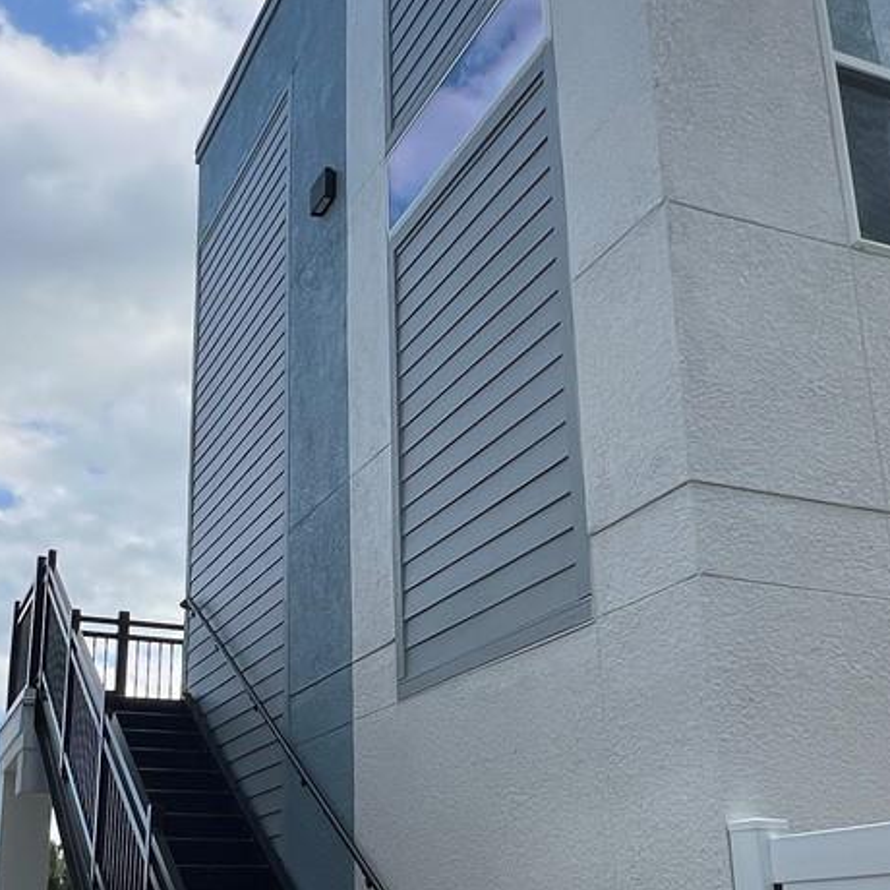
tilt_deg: +16.6
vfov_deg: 41.5
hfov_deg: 41.7
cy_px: 567
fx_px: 1164
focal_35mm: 40
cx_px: 362
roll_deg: +0.0
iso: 32
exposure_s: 1/1488
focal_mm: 1.57
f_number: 1.8
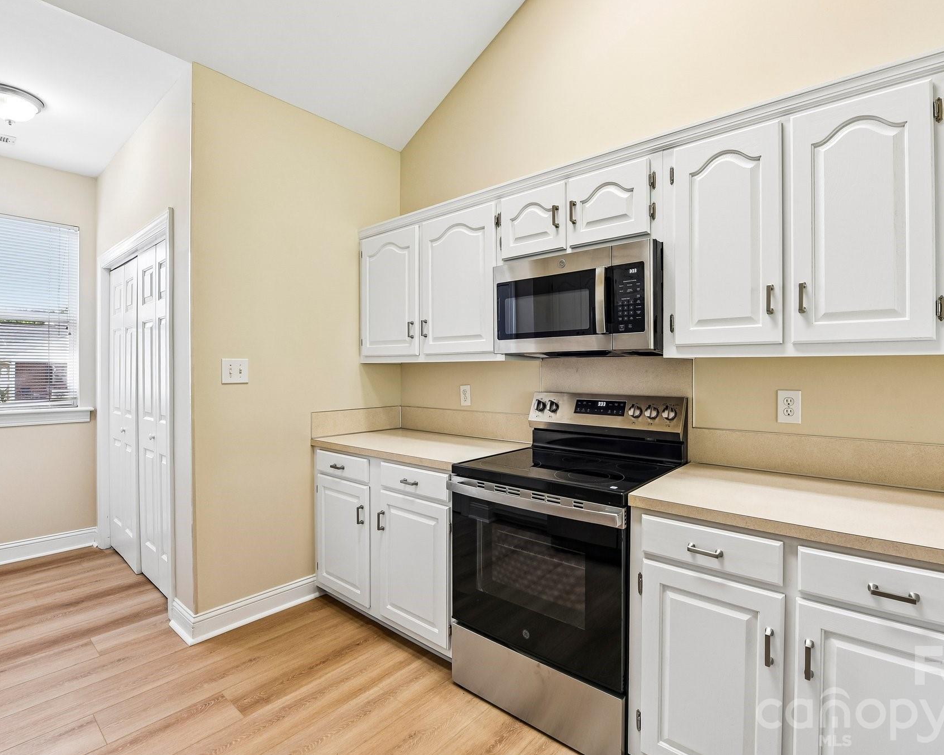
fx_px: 447
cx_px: 519
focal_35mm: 16
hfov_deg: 92.8
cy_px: 373
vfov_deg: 80.4
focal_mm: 14
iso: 200
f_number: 8
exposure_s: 1/10
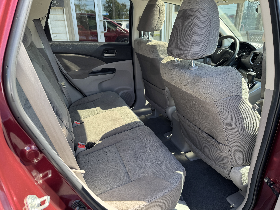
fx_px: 194
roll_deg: +0.6
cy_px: 105
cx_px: 140
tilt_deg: -24.1
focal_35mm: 24
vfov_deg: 56.8
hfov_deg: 71.6
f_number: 1.78
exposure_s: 1/207
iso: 64
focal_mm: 6.76
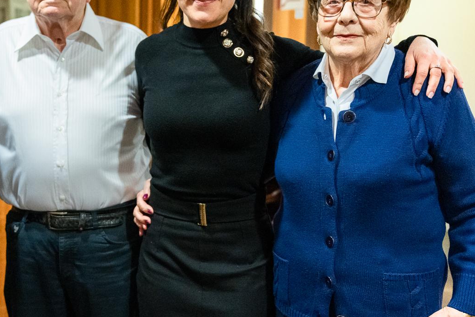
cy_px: 153
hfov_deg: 36.4
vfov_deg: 25.5
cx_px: 101
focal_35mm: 53
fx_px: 699
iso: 10000
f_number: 2.8
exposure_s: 1/200
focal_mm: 31
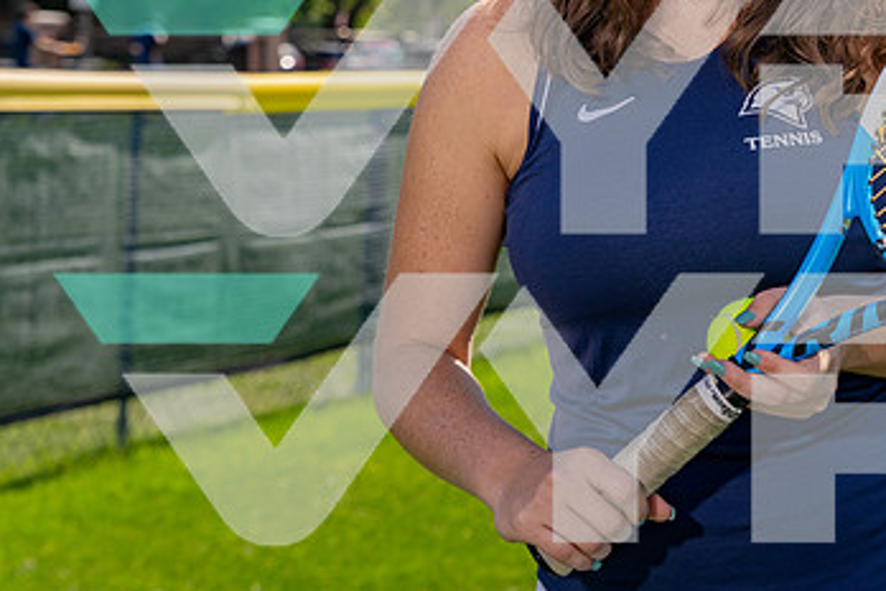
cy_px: 101
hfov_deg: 20.2
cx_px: 710
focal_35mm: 100
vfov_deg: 13.6
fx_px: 2461
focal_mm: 60
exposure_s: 1/500
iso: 100
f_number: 5.6
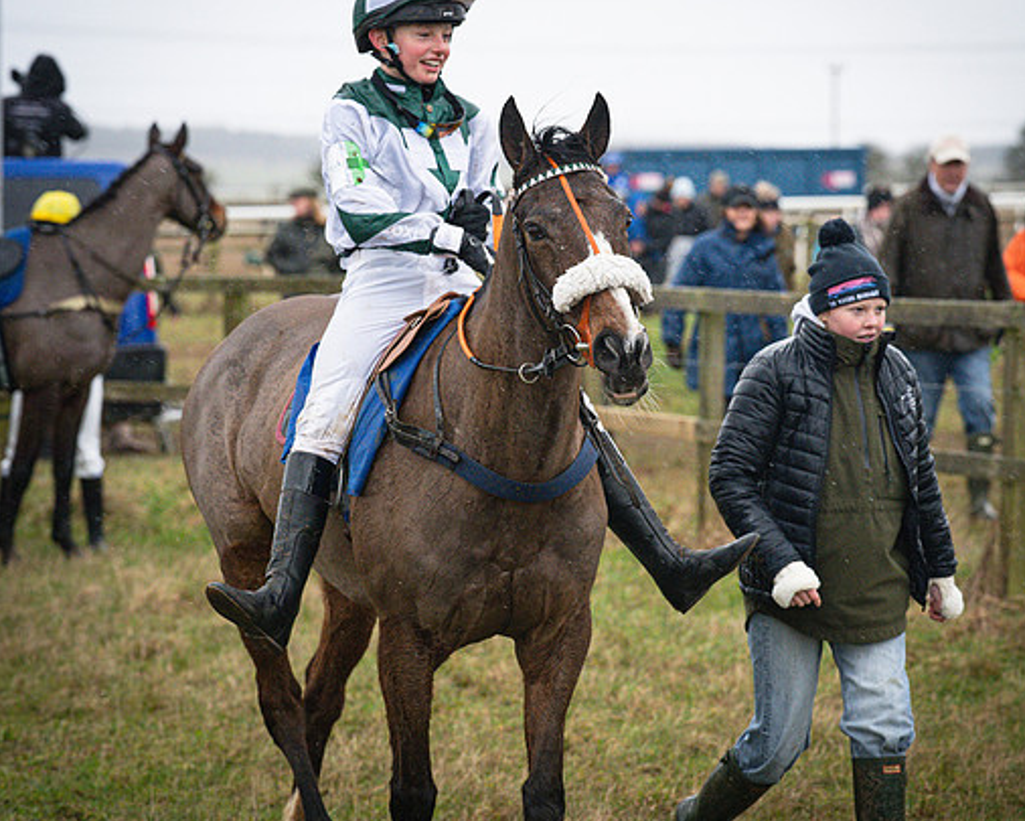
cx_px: 539
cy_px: 385
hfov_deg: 11.4
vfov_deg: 9.1
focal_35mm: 169
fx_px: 5128
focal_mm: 135
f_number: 5
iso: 3200
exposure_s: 1/1000
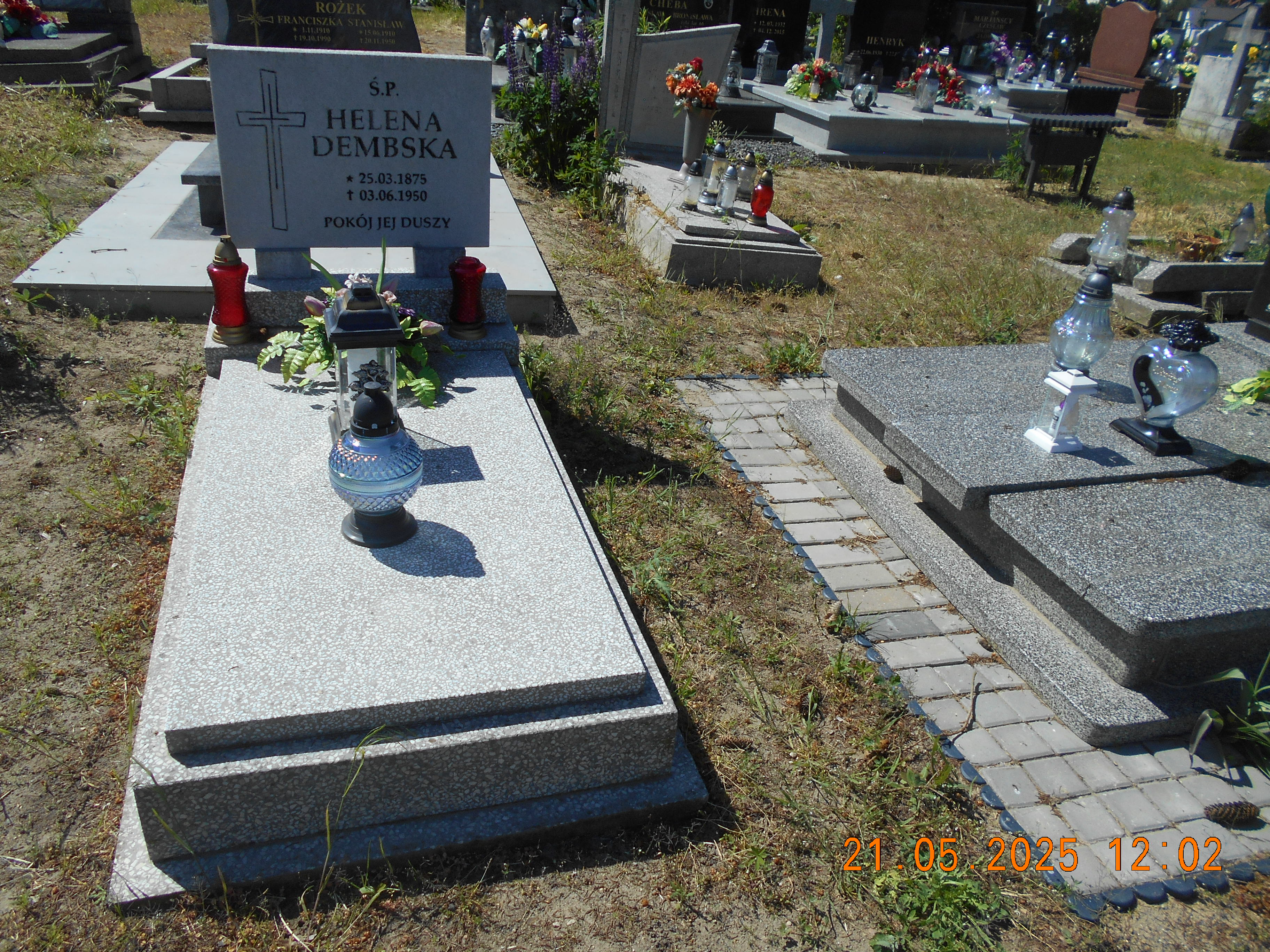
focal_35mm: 26
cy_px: 476
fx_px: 954
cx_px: 635
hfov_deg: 67.3
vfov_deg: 53.1
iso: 80
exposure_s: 1/1250
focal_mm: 4.6
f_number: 3.2
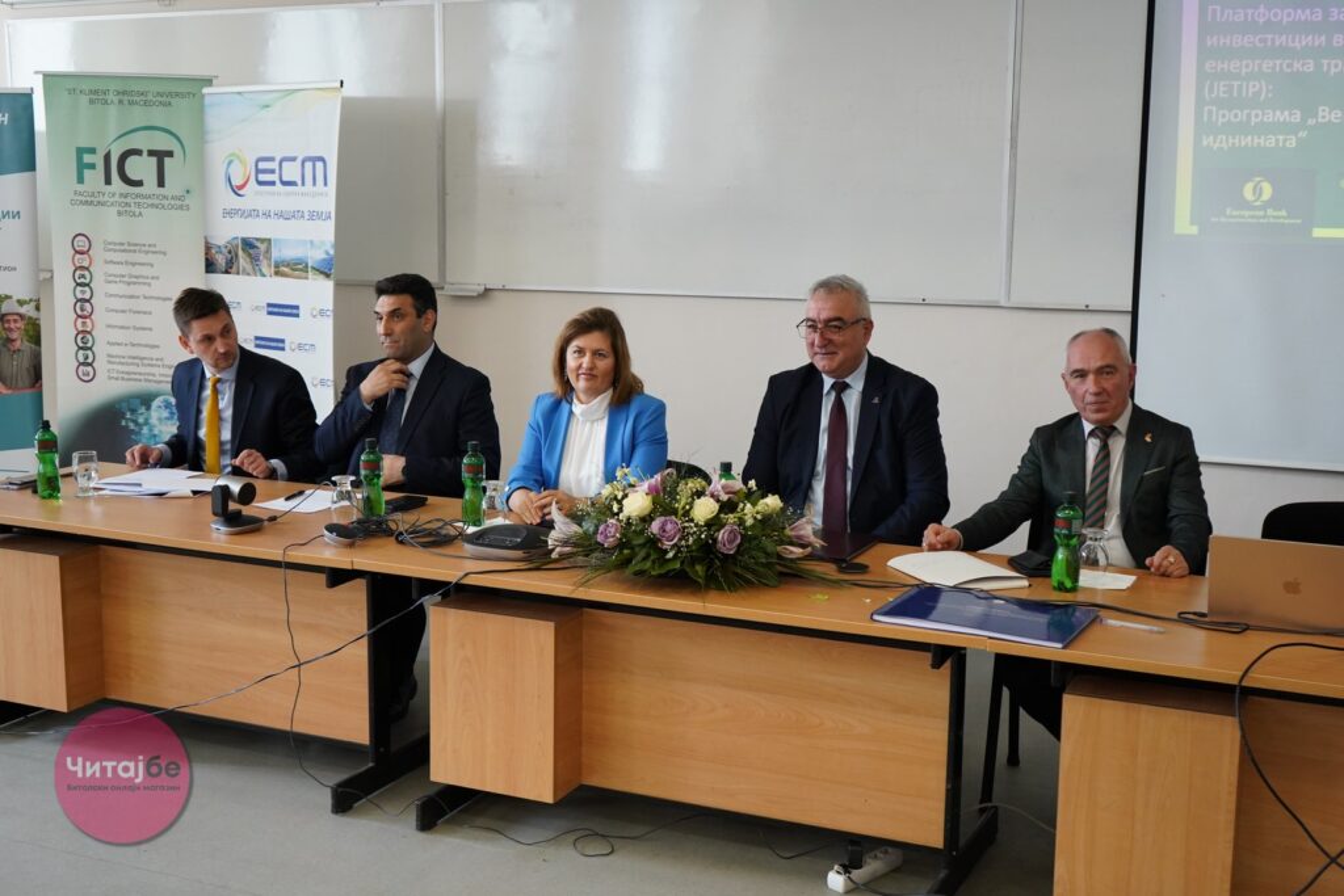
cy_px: 448
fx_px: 1493
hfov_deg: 48.5
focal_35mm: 40
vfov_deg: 33.4
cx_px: 672
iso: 3200
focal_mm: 40
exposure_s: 1/250
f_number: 5
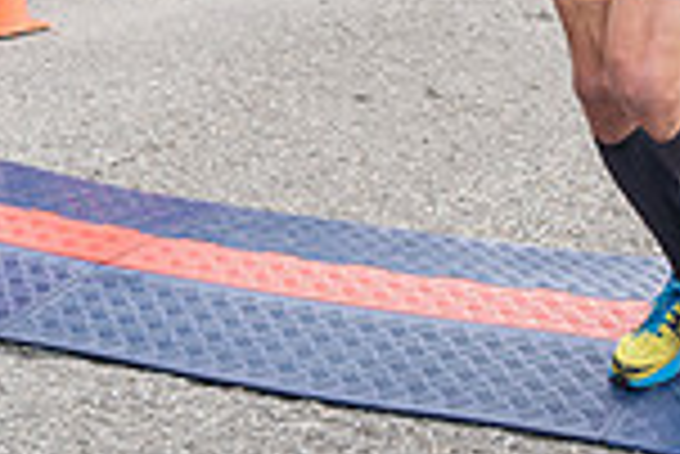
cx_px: 473
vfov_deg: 13.8
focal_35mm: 92
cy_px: -276
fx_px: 1739
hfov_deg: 22.0
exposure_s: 1/1000
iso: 320
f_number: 4
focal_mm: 24
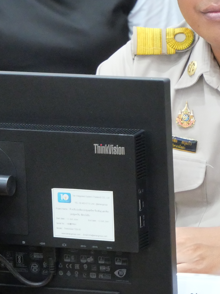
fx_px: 2696
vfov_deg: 6.2
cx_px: 288
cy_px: 49
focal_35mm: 318
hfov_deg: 4.7
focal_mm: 60
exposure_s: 1/20
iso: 3200
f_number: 5.6
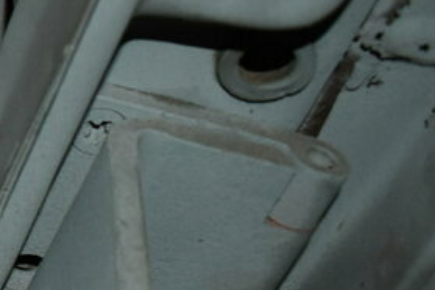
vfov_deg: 11.8
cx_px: -474
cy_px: 157
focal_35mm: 116
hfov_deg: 14.3
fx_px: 1402
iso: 500
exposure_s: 1/60
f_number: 3.5
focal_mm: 18
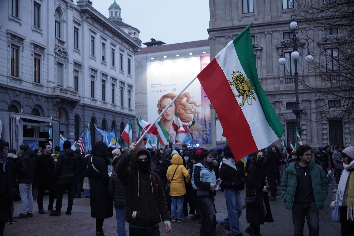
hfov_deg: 45.8
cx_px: 177
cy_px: 118
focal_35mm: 43
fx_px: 419
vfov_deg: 31.5
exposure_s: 1/160
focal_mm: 28.4
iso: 1250
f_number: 2.8
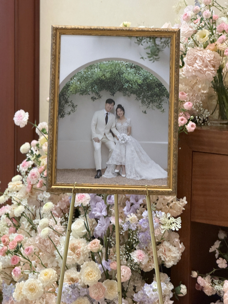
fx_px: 1054
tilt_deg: -6.2
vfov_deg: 16.4
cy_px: 152
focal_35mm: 120
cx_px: 114
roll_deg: -1.6
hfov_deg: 12.3
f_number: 2.8
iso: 500
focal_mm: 15.66
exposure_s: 1/60
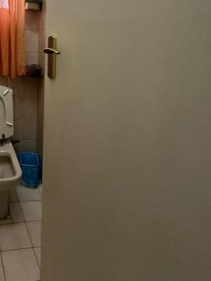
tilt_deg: -5.4
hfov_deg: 39.5
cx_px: -5
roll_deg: -0.1
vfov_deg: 54.1
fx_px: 252
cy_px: 53
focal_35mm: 31
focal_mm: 2.22
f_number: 2.2
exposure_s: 1/50
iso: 320
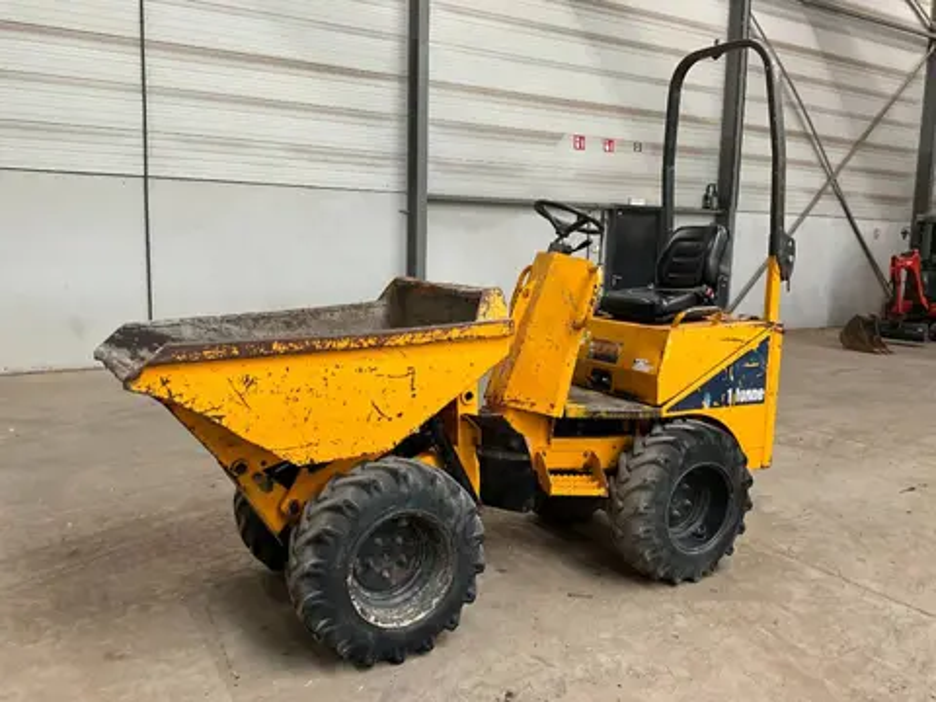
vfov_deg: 48.2
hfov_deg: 61.7
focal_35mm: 29
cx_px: 468
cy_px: 351
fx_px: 784
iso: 125
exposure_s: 1/60
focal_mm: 3
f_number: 1.8
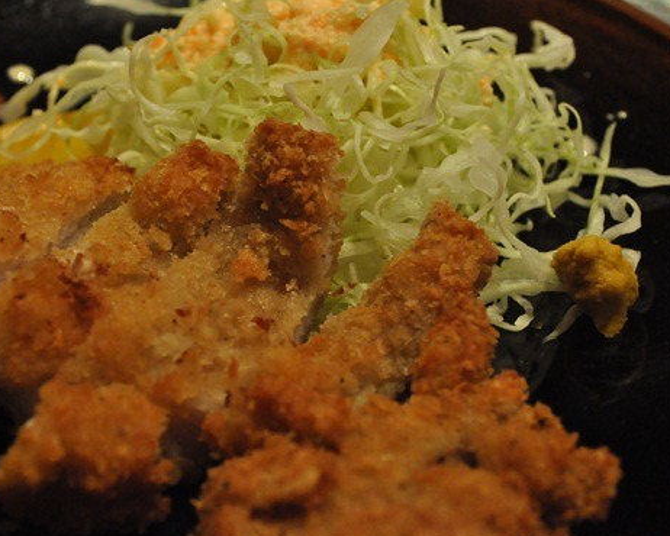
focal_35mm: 73
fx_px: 1448
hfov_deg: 26.0
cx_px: 255
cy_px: 264
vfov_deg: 21.0
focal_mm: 40
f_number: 5.3
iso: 3200
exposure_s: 1/15
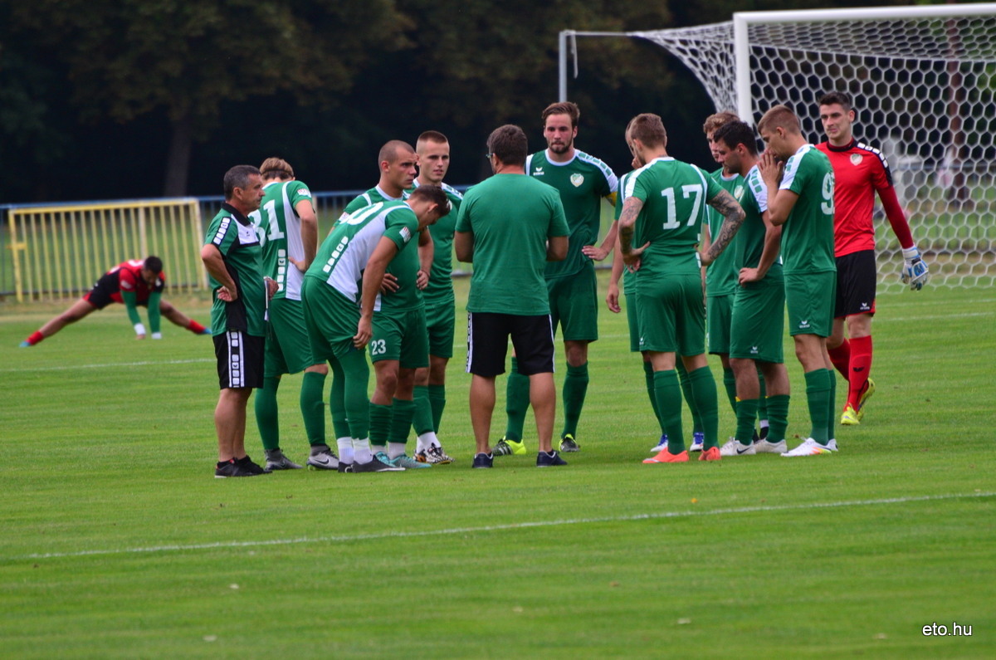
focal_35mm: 450
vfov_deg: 3.0
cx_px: 498
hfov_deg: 4.6
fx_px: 12425
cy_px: 330
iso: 800
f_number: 5.6
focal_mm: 300
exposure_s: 1/400
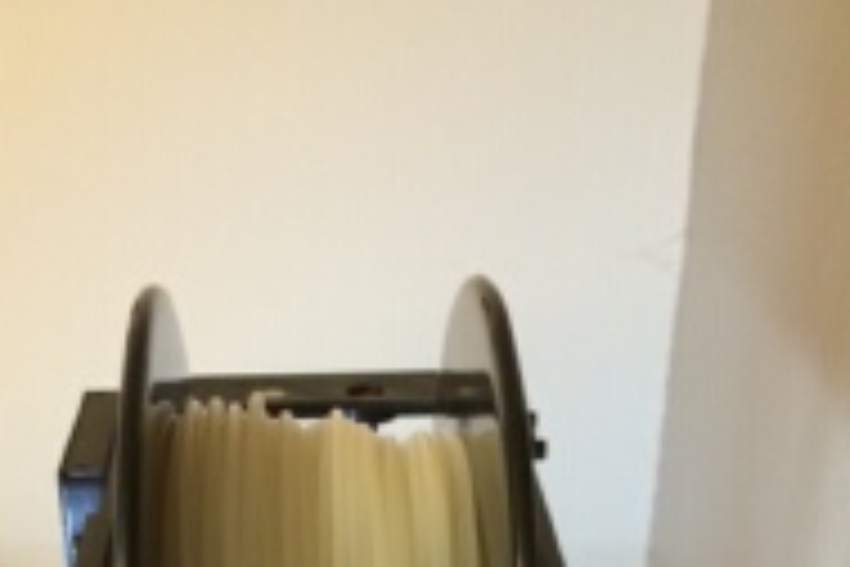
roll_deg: +1.4
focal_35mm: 64
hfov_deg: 31.2
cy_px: 837
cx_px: 297
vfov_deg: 18.8
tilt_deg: -34.7
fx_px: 1511
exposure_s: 1/24
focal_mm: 4.15
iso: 320
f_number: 2.2
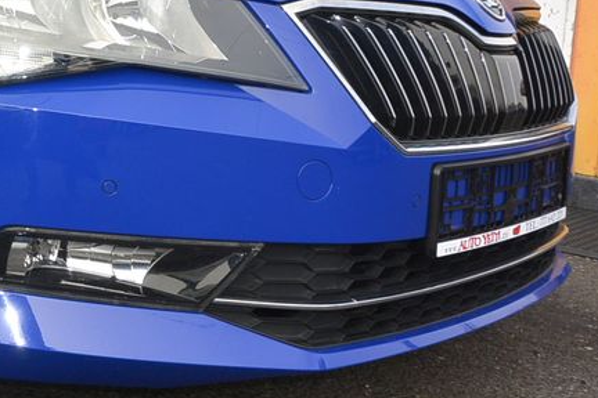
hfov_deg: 28.4
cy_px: 64
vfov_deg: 20.9
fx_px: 1063
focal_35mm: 64
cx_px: -69
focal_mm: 10
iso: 160
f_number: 7.1
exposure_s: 1/250
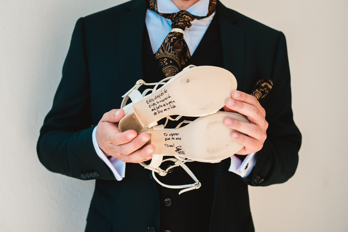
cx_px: 174
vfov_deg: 27.0
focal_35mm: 50
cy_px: 116
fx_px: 483
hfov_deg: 39.6
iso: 100
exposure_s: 1/640
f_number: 2.8
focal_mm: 50
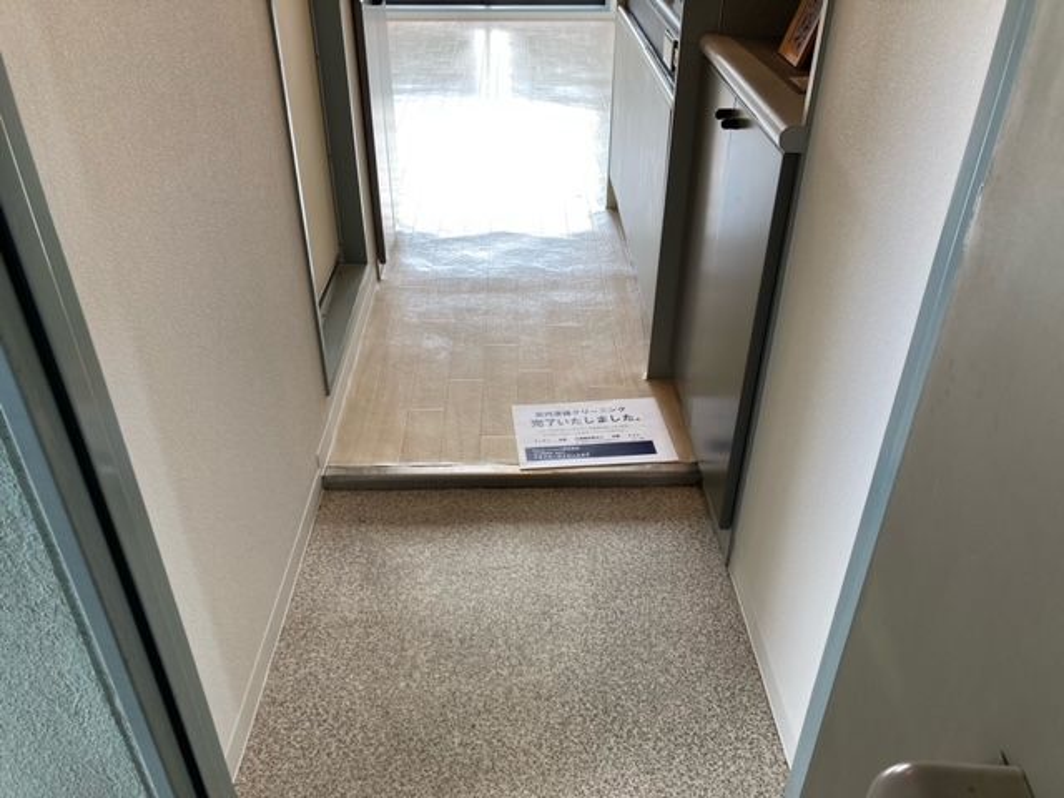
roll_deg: -0.3
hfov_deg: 63.4
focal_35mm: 28
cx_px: 532
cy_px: 399
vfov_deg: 49.7
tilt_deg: -33.9
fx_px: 861
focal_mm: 3.99
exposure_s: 1/120
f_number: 1.8
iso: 64
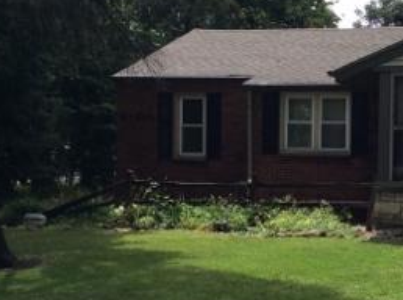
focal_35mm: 82
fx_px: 952
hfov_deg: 22.9
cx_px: 405
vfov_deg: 17.9
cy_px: 166
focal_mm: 3.3
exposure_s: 1/829
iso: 32
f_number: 2.4
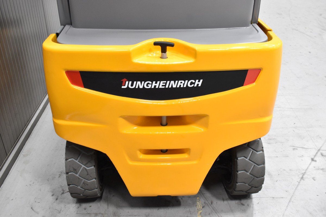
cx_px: 163
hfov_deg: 53.1
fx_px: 326
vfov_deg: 36.9
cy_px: 108
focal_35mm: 36
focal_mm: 24
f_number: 5
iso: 1600
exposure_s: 1/30
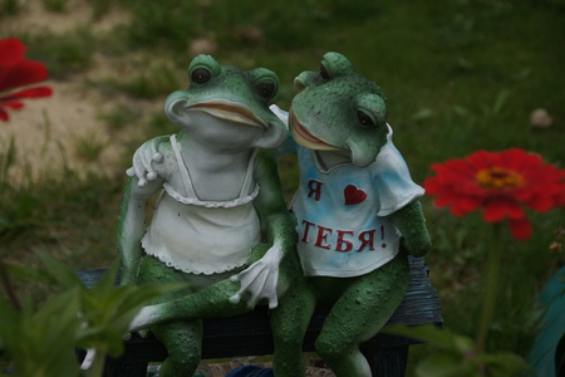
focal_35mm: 158
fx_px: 2472
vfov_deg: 8.7
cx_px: 282
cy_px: 188
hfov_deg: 13.0
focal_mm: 105
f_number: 7.1
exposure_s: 1/200
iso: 200
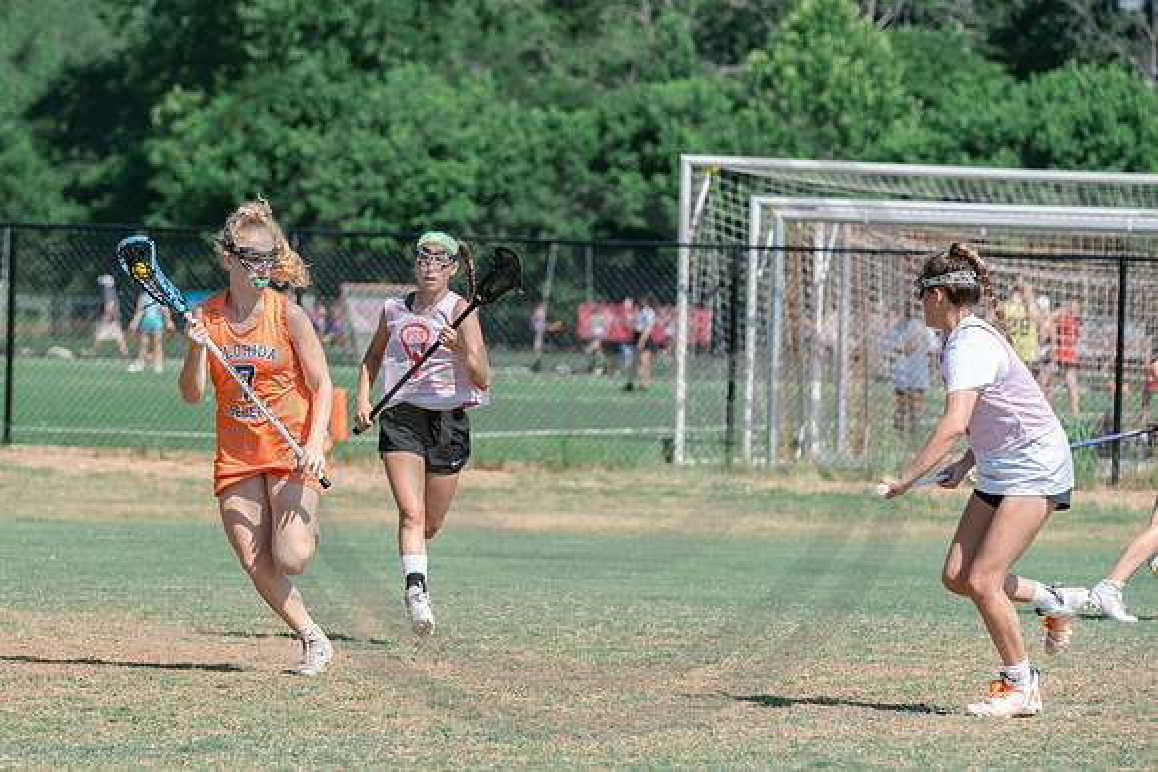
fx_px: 8791
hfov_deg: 7.5
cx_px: 366
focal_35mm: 273
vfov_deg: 5.0
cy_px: 382
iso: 400
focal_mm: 185
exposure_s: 1/2000
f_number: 5.6
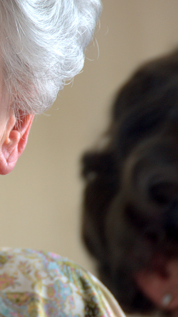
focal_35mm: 696
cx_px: -98
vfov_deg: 3.1
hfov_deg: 1.7
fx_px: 5841
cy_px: 115
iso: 200
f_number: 5.6
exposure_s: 1/10
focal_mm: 200
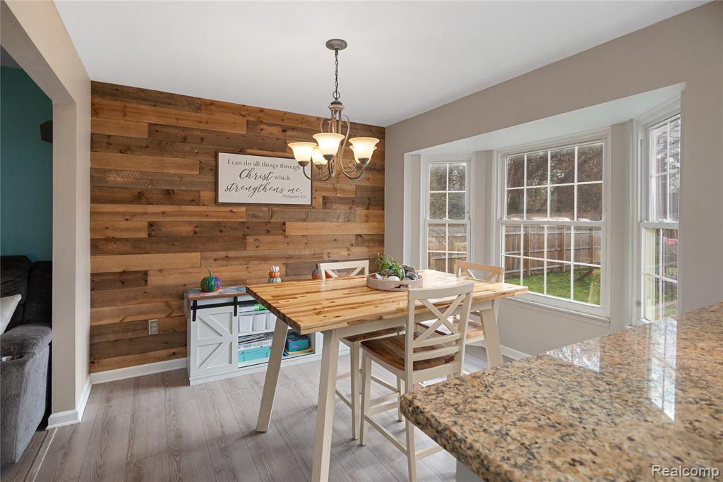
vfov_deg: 70.5
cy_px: 241
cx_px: 362
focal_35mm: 17
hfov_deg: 93.3
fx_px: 341
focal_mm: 17
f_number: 9
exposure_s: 1/15
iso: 320
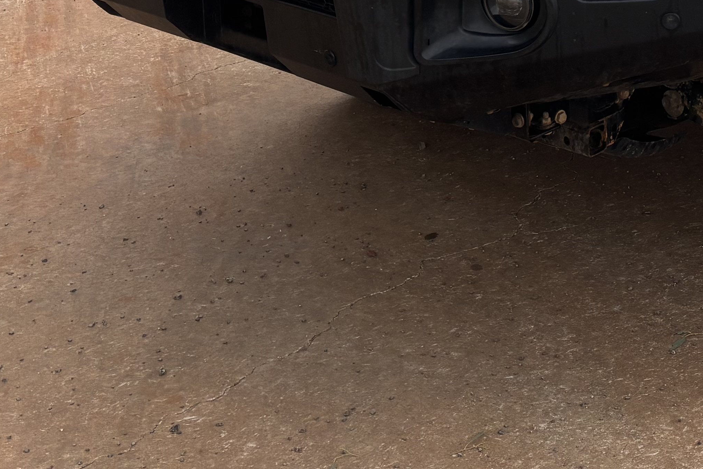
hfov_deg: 25.0
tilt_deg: -11.7
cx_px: 747
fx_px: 1484
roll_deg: -3.1
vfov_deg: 16.8
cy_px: -163
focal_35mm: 76
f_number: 1.6
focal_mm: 5.96
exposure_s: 1/2342
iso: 50
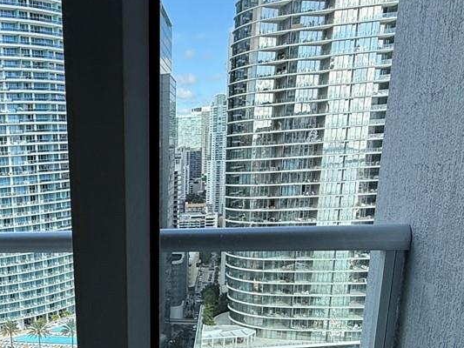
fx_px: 563
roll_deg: +3.5
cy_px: 331
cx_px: 38
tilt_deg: -16.3
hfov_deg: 41.0
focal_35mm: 42
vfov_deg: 32.2
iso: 50
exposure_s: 1/433
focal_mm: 2.22
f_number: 2.2
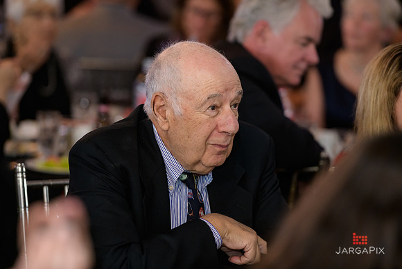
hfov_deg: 11.1
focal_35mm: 185
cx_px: 201
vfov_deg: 7.4
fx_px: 2066
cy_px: 134
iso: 1000
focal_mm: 185
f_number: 3.2
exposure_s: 1/125
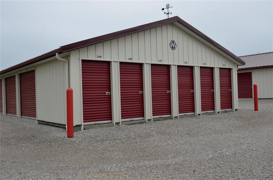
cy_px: 90
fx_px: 272
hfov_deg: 53.2
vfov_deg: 36.7
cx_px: 136
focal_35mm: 36
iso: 400
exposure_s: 1/200
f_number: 7.1
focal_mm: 24
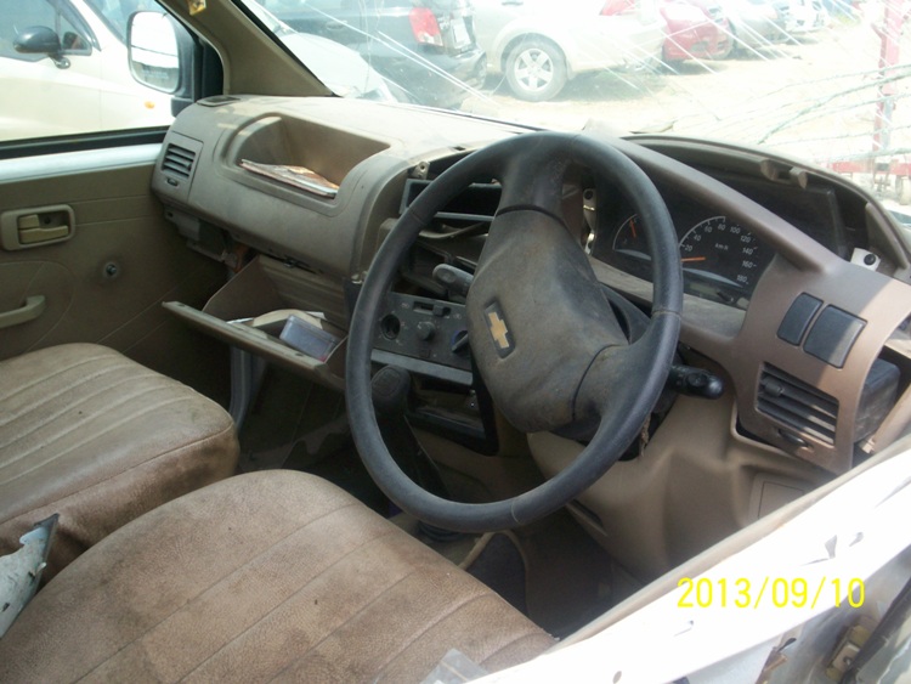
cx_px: 456
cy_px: 342
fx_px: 948
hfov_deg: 51.3
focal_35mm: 36
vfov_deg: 39.7
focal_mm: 5.9
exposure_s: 1/149
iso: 100
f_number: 4.5
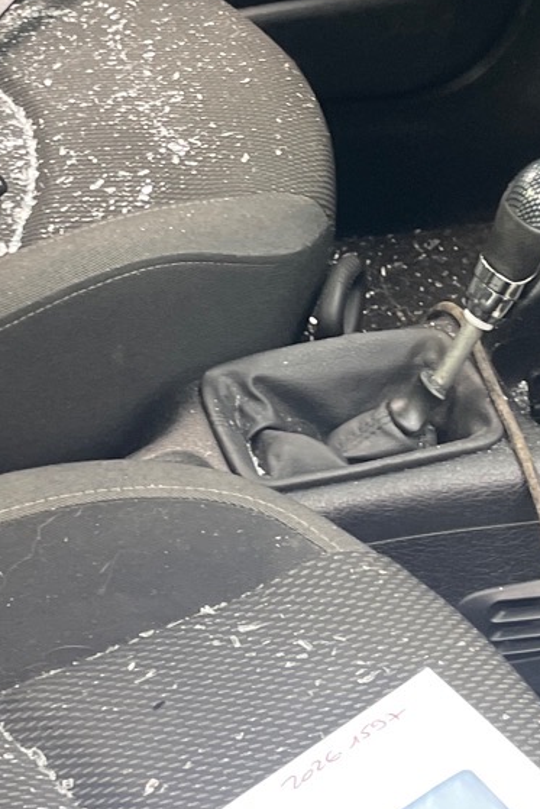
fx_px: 1956
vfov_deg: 23.2
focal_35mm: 87
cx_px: 261
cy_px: 217
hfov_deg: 15.7
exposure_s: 1/76
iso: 125
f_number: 1.6
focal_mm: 4.2
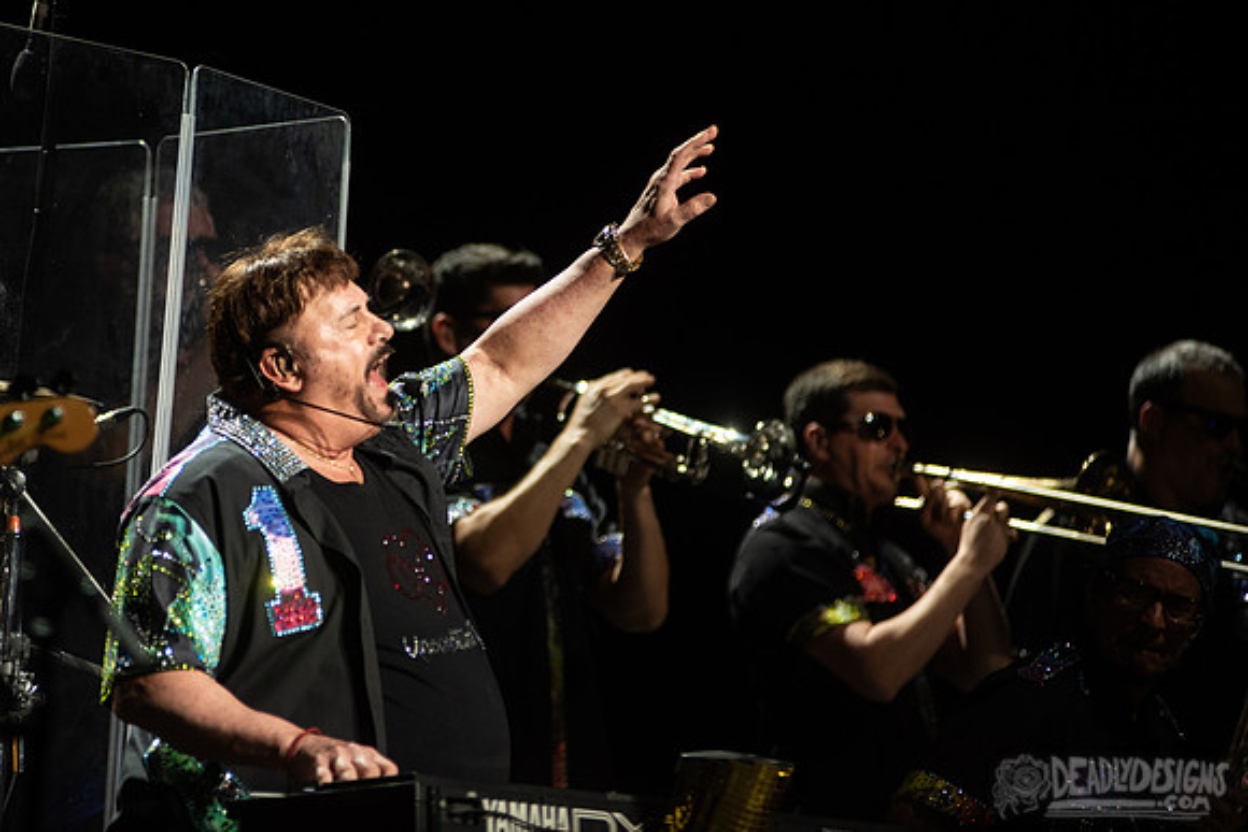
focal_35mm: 257
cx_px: 448
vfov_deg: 5.4
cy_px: 300
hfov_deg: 8.0
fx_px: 8894
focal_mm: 200
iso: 1250
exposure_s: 1/640
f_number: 3.2
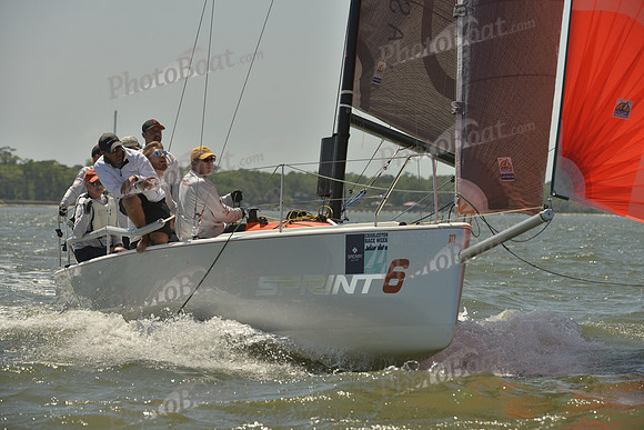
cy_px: 215
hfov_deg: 10.3
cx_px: 322
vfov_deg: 6.9
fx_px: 3578
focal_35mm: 200
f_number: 8
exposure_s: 1/1600
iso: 280
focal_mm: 200
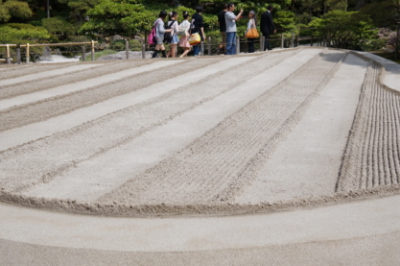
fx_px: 599
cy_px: 149
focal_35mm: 54
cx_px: 192
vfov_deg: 25.0
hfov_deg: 36.9
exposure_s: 1/4000
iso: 400
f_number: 5
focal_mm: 30
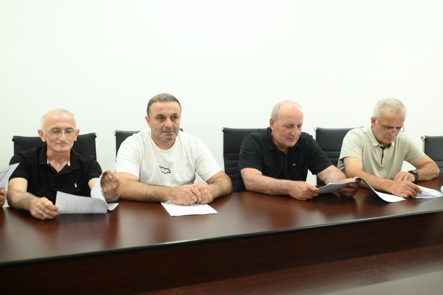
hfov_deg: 54.5
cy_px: 148
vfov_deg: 37.8
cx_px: 222
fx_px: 430
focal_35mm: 35
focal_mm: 35
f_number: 2.2
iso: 1000
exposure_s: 1/200
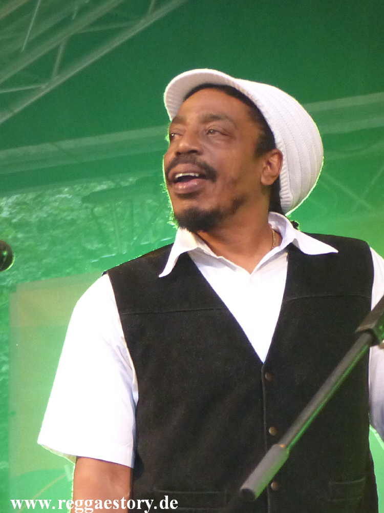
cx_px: 192
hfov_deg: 16.6
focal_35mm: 89
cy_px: 256
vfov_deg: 22.0
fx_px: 1316
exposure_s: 1/60
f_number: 2.8
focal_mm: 16
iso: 400
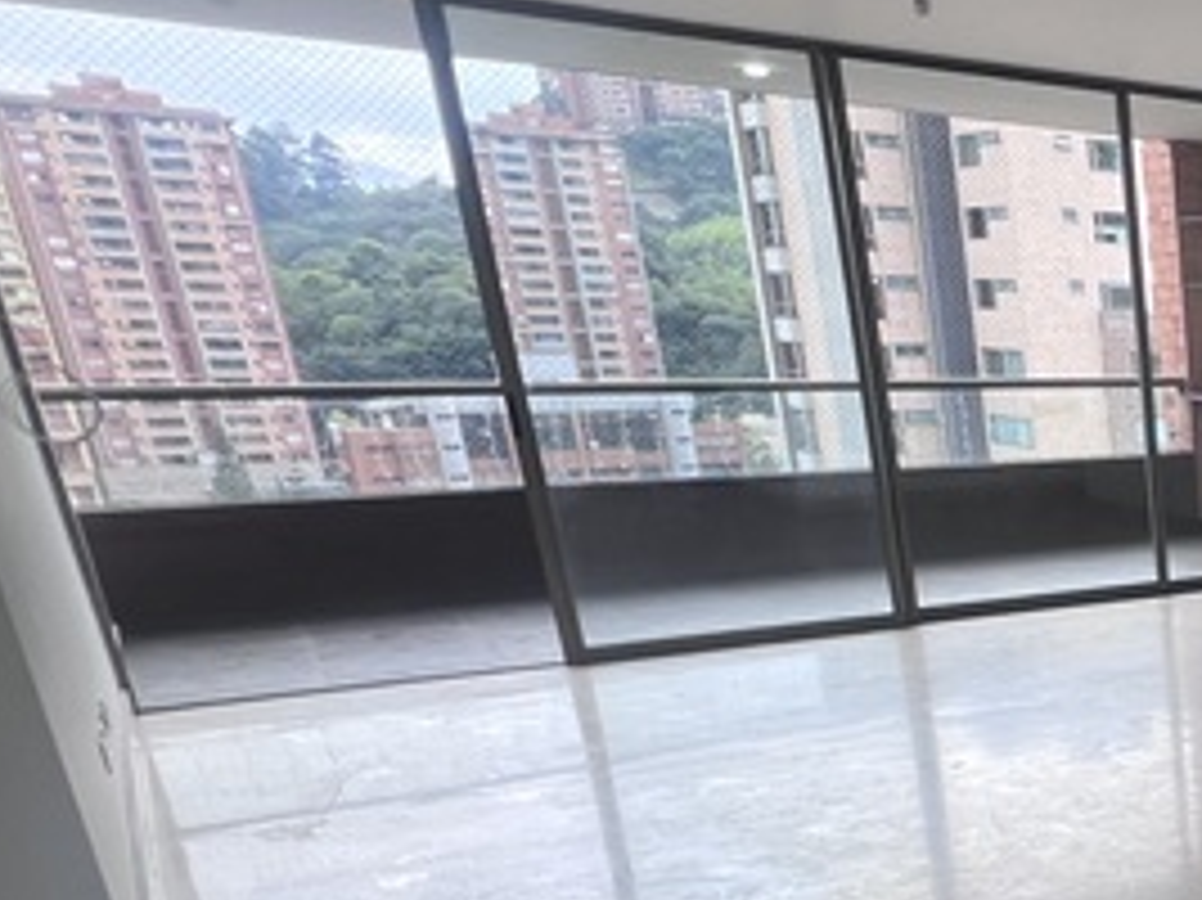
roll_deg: -2.1
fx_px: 1354
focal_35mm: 39
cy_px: 837
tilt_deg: -19.2
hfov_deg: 32.2
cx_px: 1657
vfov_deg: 34.4
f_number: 1.8
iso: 32
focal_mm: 1.57
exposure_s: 1/168
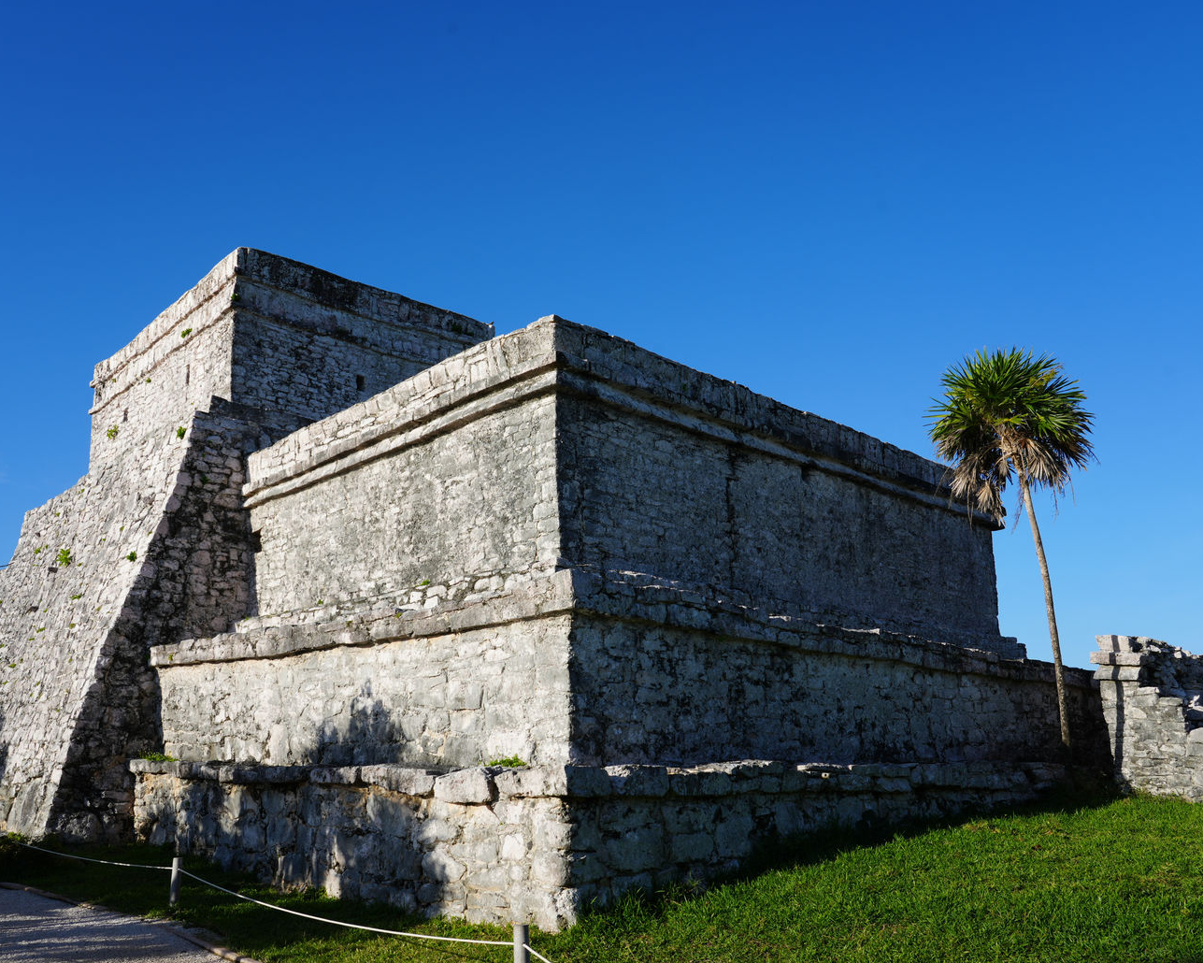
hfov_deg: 62.1
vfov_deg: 51.5
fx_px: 997
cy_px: 490
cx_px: 541
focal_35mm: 28
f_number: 10
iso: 100
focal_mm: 24
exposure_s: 1/160
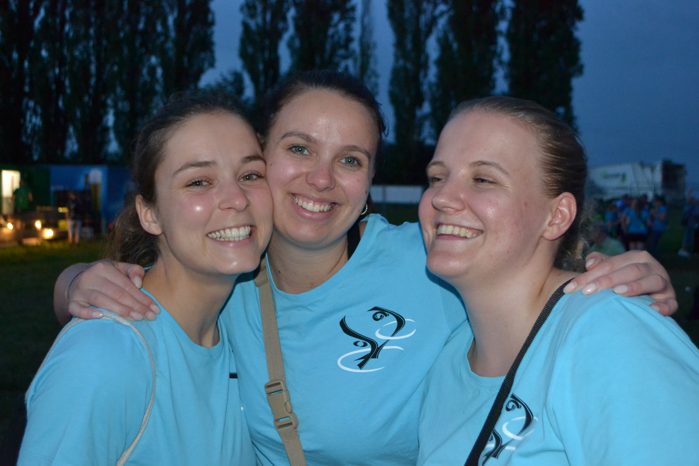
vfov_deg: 31.9
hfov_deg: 46.4
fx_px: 815
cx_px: 350
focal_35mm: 42
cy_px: 233
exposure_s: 1/60
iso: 2200
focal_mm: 28
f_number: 4.5
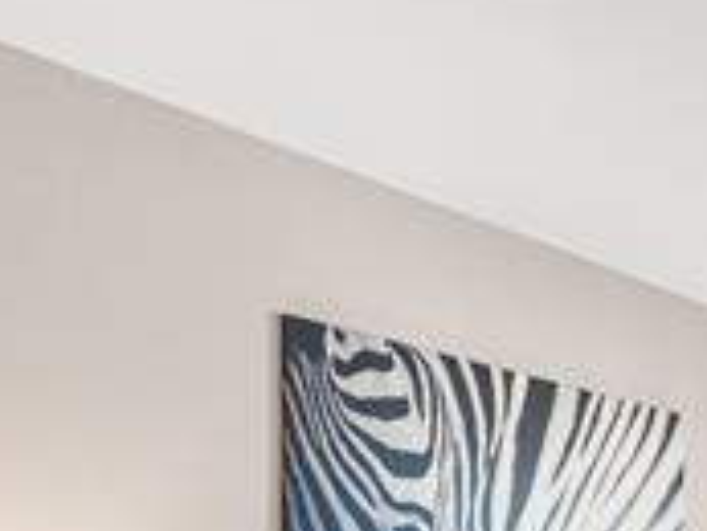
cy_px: 713
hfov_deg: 25.4
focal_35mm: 57
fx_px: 1165
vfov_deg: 22.6
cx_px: 1063
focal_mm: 16
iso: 200
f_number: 8
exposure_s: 1
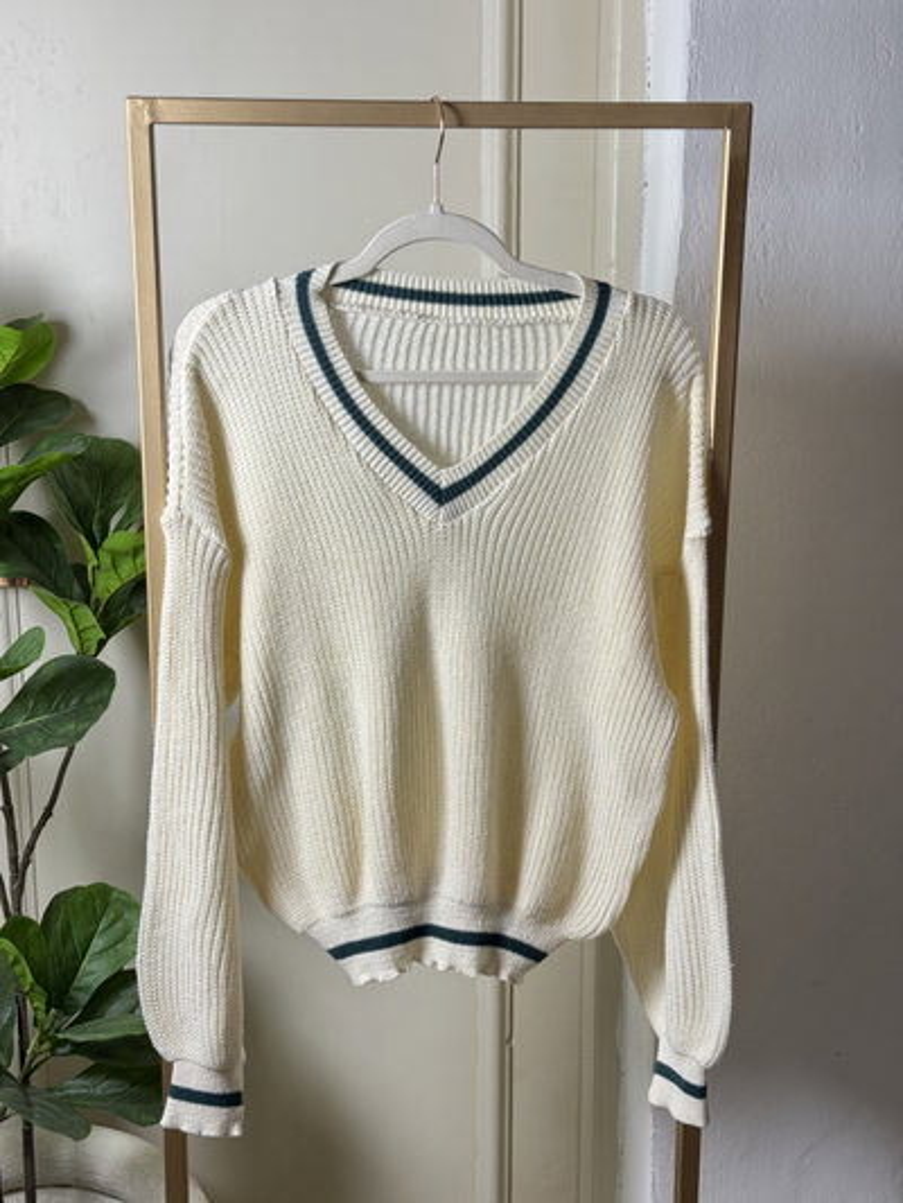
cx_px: 452
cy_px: 602
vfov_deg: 39.6
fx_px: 1669
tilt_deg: -15.7
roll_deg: +0.8
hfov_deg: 30.3
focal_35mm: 48
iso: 100
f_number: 1.78
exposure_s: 1/100
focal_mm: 6.76
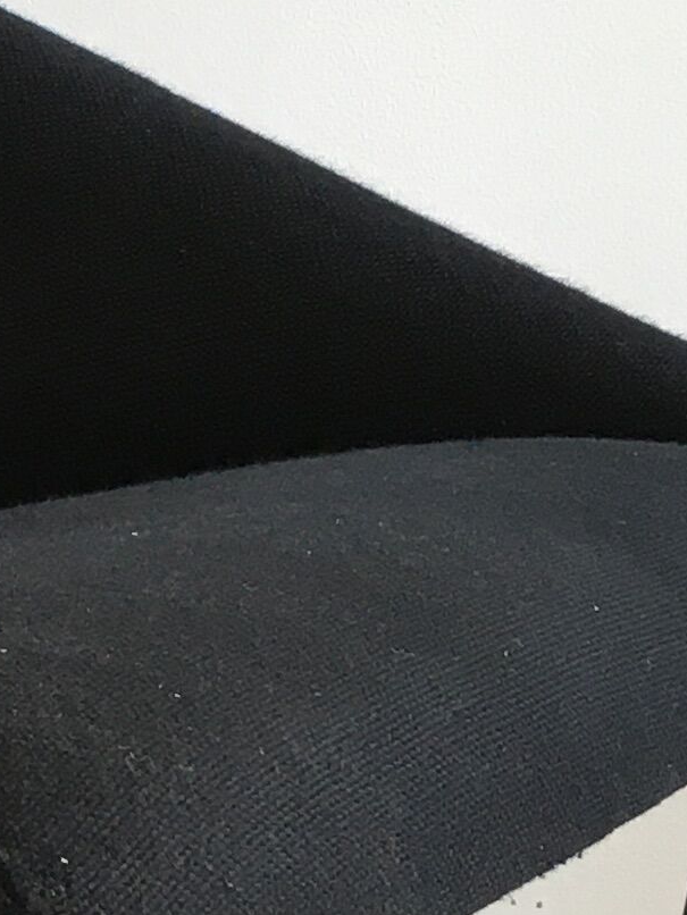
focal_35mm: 145
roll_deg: -0.9
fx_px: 3835
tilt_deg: -13.7
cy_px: 745
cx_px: -768
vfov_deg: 13.5
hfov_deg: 9.5
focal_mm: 4.15
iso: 25
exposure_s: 1/33
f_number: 2.2
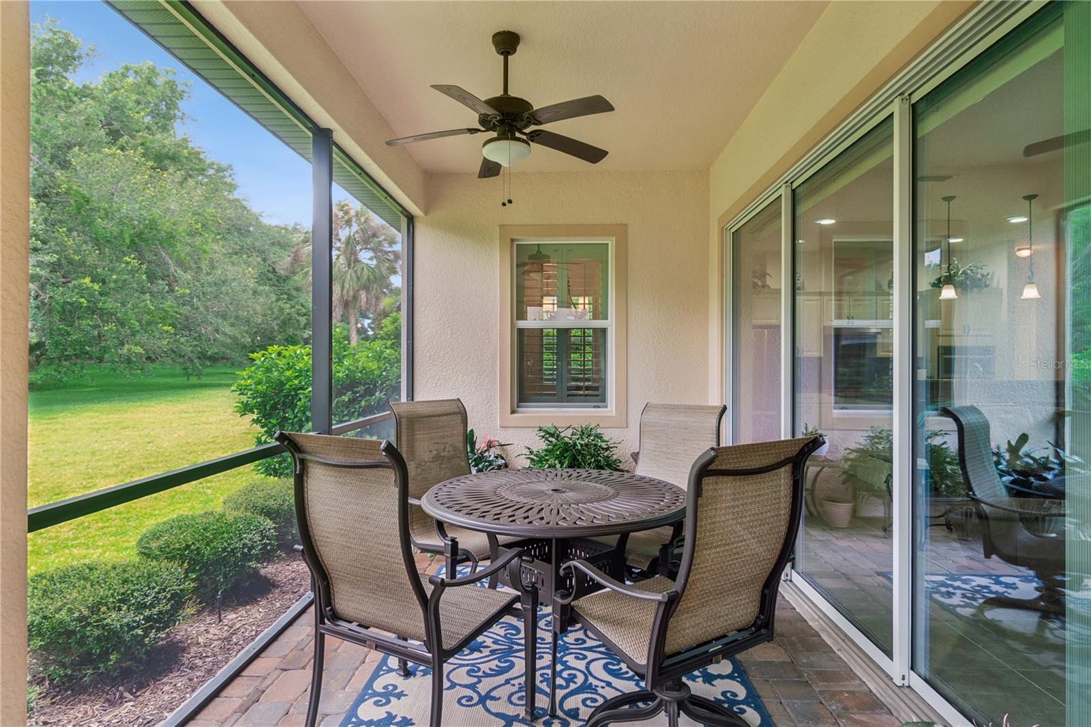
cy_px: 364
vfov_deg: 67.4
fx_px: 545
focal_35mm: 18
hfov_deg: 90.0
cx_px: 546
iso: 400
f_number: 8
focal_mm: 12
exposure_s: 1/15
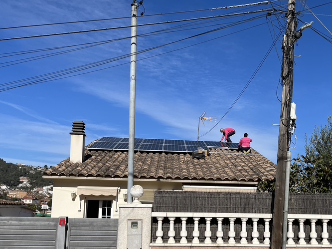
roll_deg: -0.6
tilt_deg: +7.2
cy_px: 168
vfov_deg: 35.6
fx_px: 383
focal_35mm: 40
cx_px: 215
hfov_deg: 46.2
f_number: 1.6
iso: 50
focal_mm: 5.1
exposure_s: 1/6897
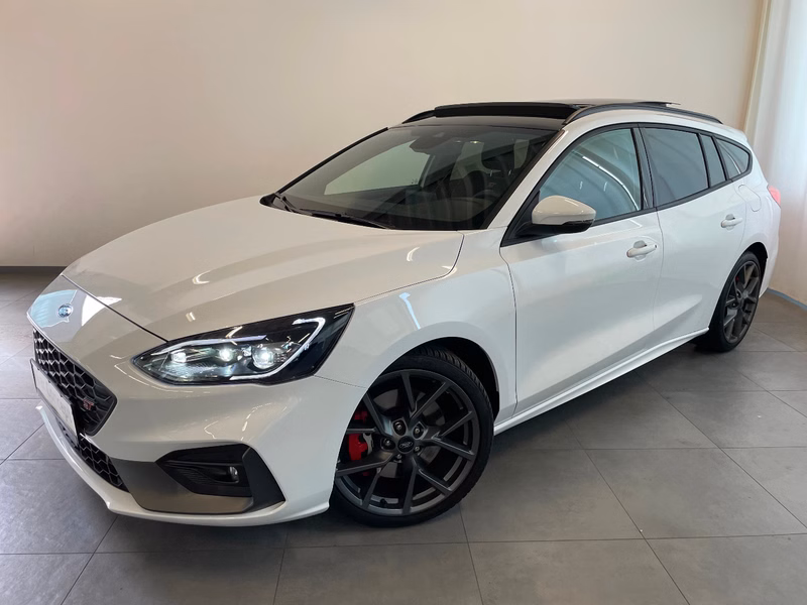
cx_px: 404
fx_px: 606
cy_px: 302
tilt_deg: -16.2
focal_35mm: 26
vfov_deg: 53.1
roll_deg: -0.9
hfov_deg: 67.3
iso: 80
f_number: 1.6
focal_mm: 4.2
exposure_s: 1/100
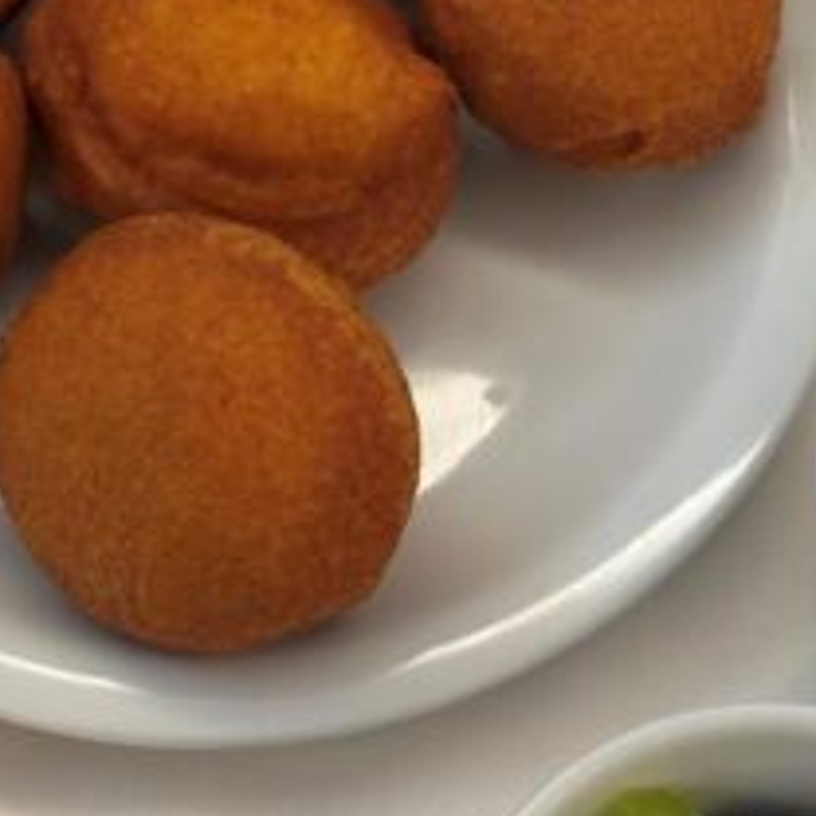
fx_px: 2614
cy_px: 416
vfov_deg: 17.7
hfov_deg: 17.7
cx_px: 534
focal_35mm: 98
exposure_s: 1/60
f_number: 1.78
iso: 160
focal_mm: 6.86
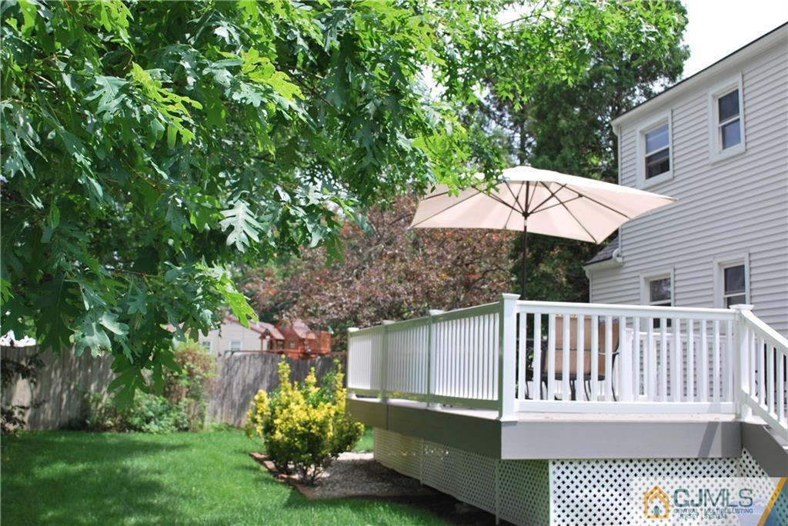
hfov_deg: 46.4
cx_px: 394
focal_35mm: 42
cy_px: 263
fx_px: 920
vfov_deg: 31.9
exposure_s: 1/200
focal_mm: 28
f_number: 7.1
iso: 100
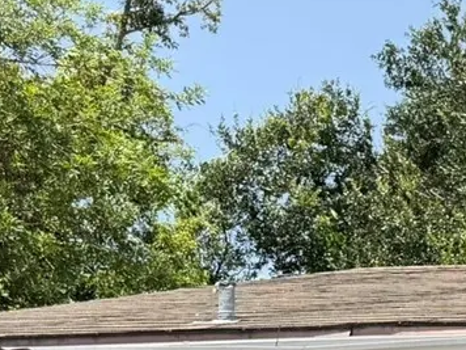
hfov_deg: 15.5
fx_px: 1454
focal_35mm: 108
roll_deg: -1.1
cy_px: 520
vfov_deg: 13.0
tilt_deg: +5.4
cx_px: 855
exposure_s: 1/2801
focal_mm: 6.76
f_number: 1.78
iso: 80
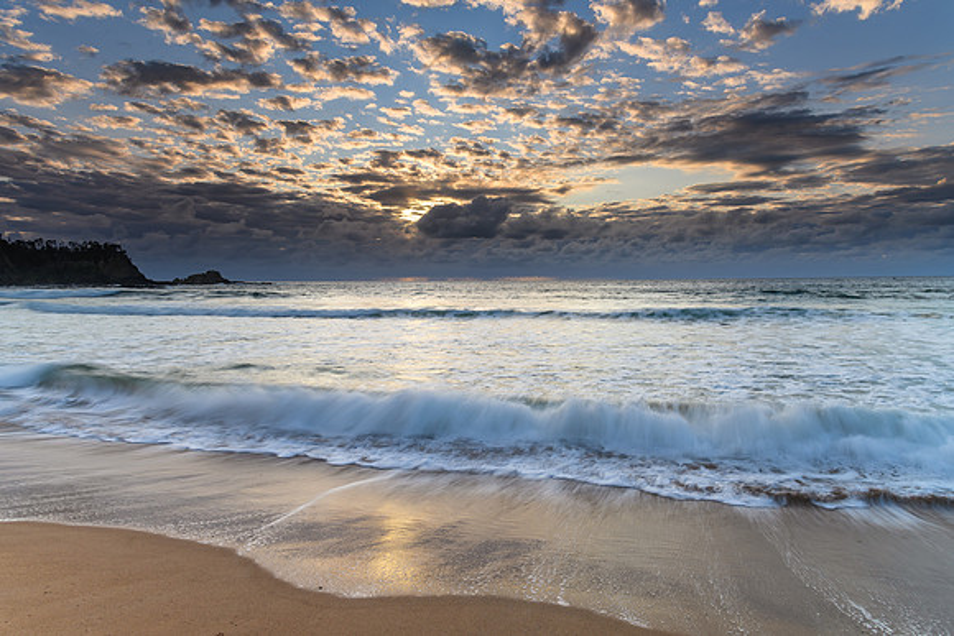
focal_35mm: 24
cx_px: 477
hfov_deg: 73.3
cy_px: 318
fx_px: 641
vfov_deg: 52.8
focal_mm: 24
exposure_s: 1/3
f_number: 9
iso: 100
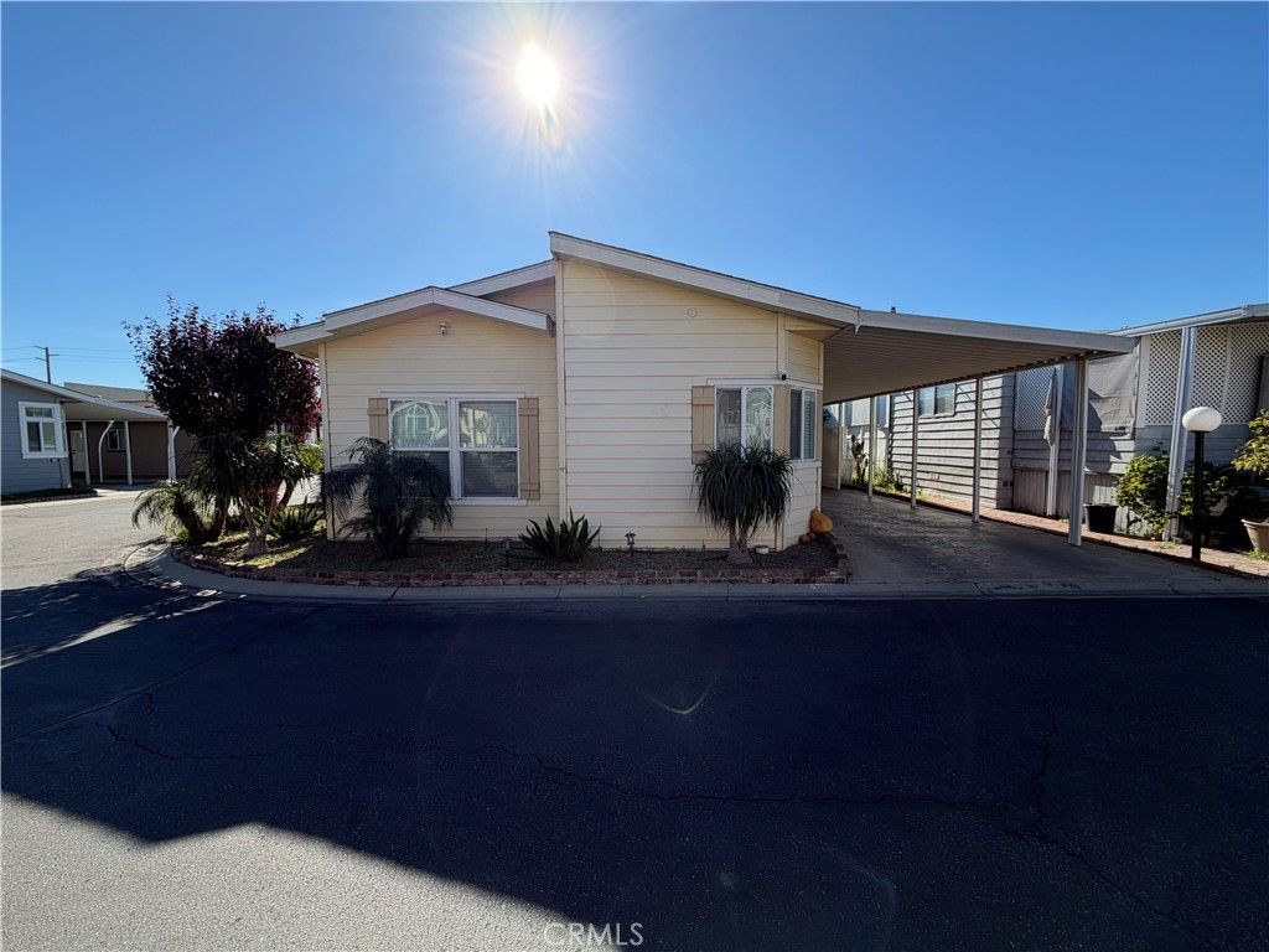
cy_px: 476
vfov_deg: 85.7
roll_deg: +0.4
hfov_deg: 102.1
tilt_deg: -4.0
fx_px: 513
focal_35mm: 14
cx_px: 634
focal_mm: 2.22
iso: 25
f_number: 2.2
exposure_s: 1/770
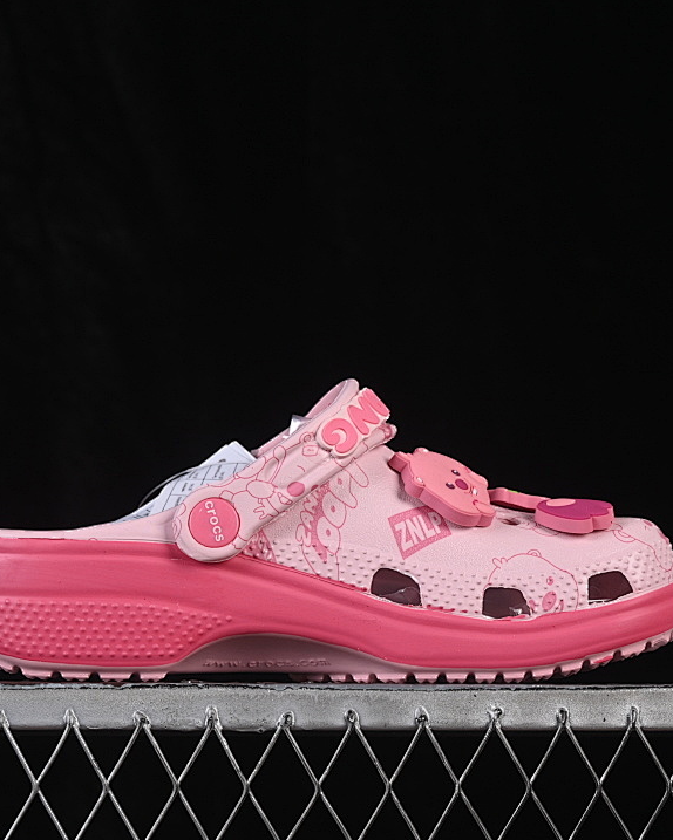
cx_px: 306
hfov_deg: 14.5
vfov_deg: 18.1
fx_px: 2638
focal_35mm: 106
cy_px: 419
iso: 160
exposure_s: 1/80
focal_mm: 50
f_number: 8
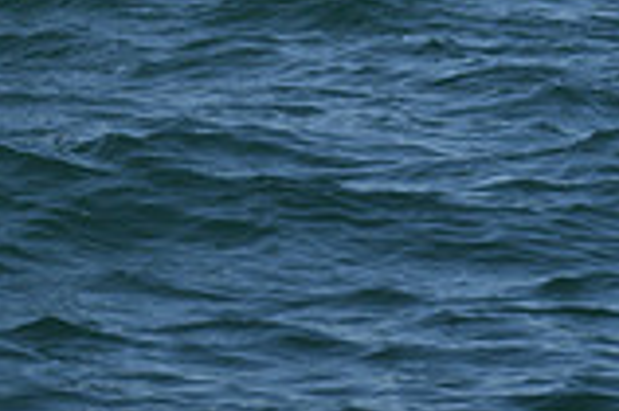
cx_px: -123
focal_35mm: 287
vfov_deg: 4.6
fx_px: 4930
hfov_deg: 7.1
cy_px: -705
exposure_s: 1/1000
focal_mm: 78
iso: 250
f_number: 9
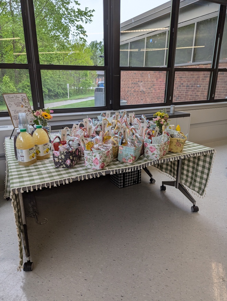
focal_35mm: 24
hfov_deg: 56.9
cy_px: 150
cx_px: 114
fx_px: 209
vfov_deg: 71.5
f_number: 1.85
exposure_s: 1/207
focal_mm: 6.81
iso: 30
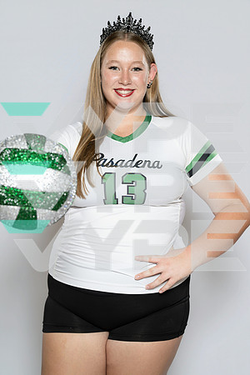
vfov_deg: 32.4
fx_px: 646
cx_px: 125
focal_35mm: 62
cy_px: 188
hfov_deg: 21.9
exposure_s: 1/100
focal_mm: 62
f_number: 4
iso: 100
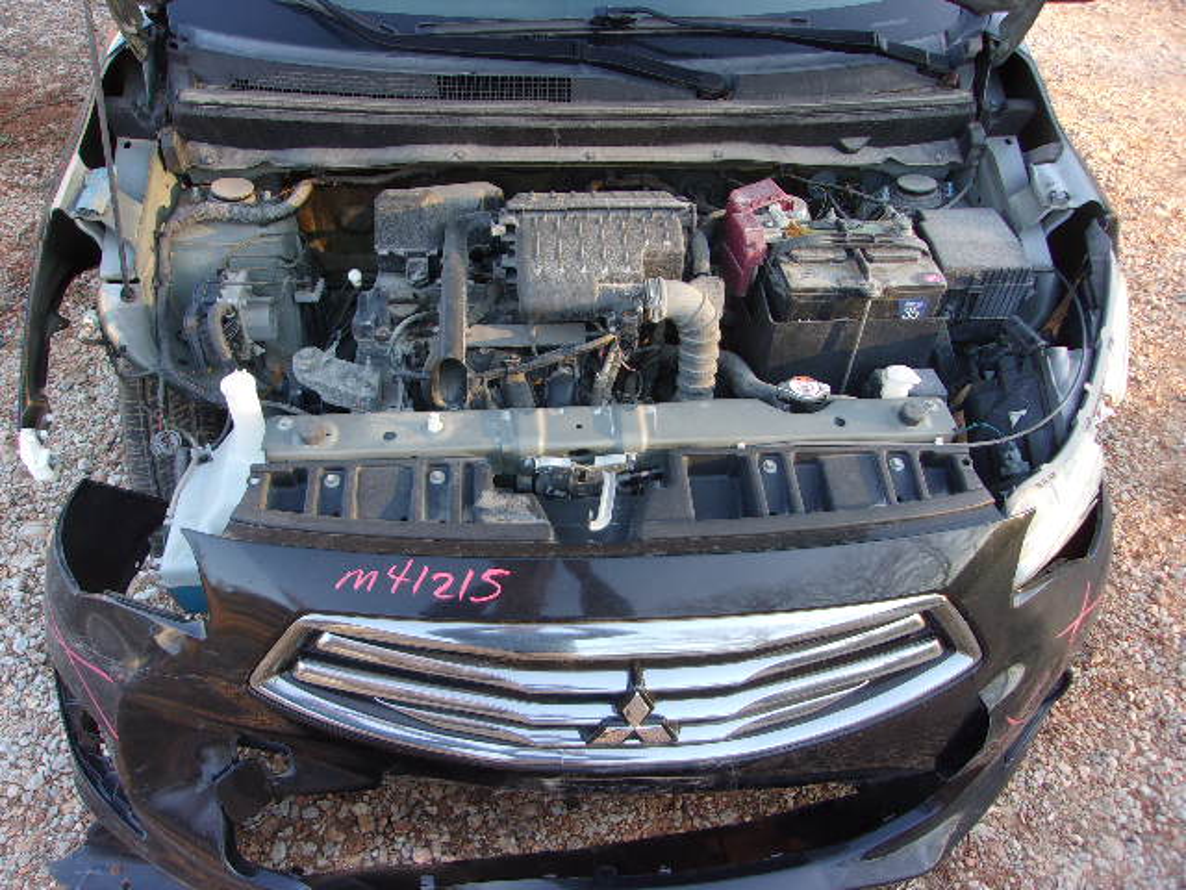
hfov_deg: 65.3
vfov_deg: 51.4
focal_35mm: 27
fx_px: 925
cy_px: 445
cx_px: 593
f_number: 3
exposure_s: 1/40
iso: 80
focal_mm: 4.9
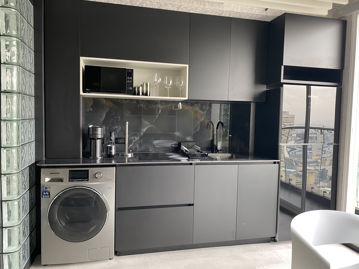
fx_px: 270
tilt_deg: -3.4
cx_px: 180
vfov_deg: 53.1
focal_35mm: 26
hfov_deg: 67.3
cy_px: 134
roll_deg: -0.9
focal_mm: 4.25
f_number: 1.8
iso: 125
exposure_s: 1/84
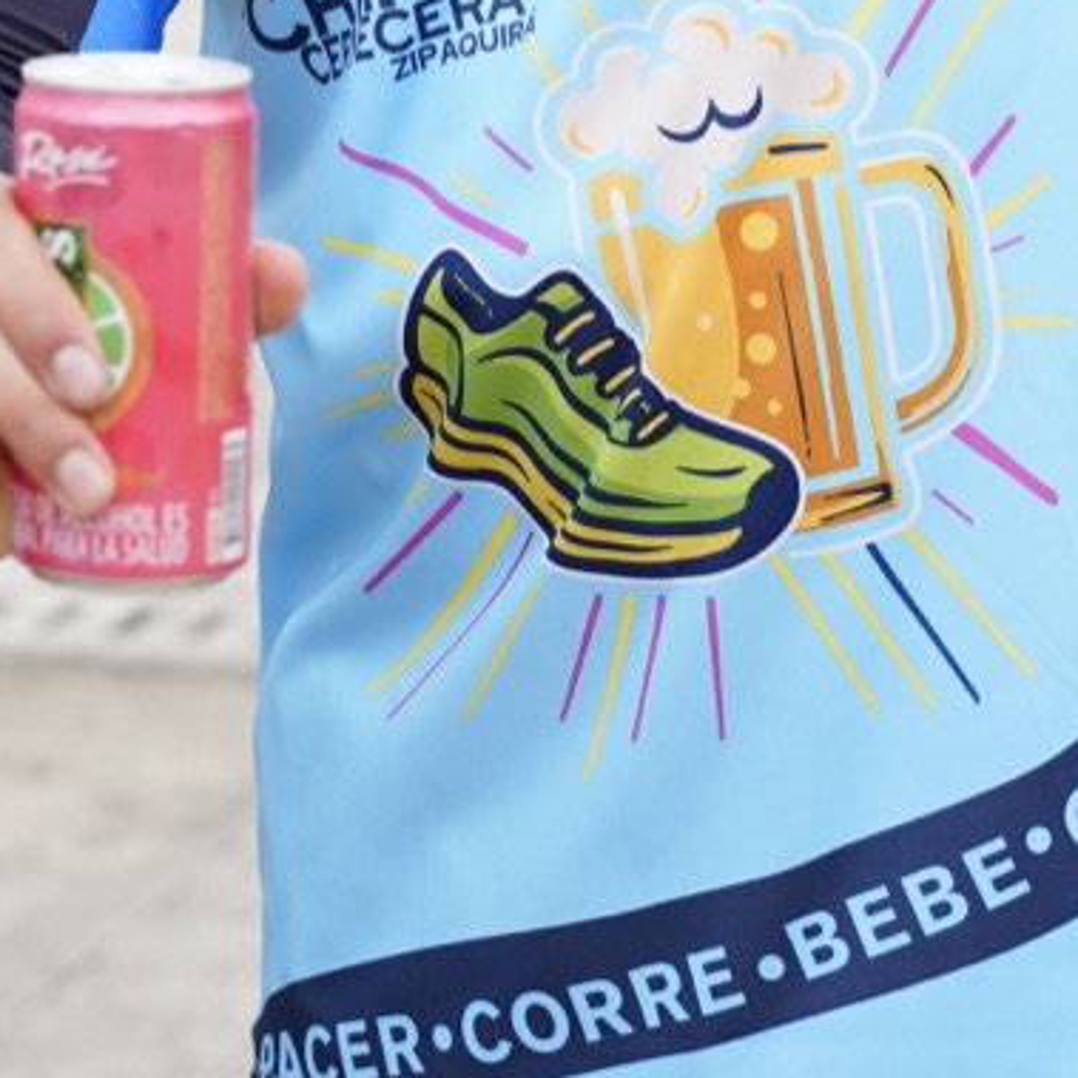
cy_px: -432
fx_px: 5643
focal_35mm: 160
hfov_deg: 10.8
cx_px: -54
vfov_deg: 10.6
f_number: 4
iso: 320
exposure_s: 1/1000
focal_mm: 44.6
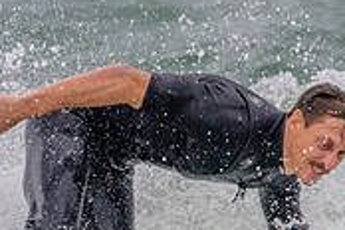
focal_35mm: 3629
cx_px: 176
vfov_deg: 0.4
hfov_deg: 0.6
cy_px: 322
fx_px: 34775
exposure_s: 1/2000
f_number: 11
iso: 3200
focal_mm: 800
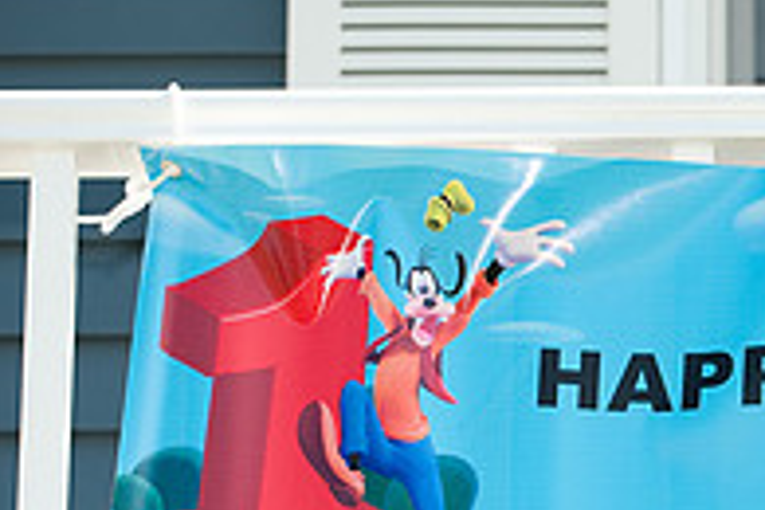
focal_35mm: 345
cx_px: 1059
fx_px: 7331
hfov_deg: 5.9
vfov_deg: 4.0
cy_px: 424
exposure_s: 1/1600
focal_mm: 116
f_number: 5
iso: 400
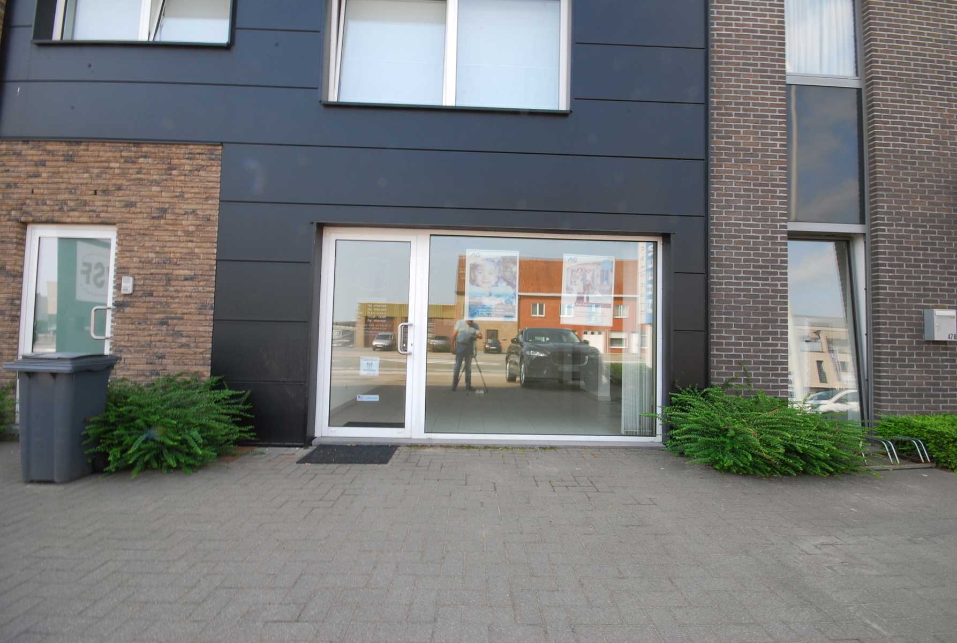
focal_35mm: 15
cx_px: 478
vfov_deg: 77.6
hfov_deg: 100.3
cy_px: 322
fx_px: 400
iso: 125
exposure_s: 1/5
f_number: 22
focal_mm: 10
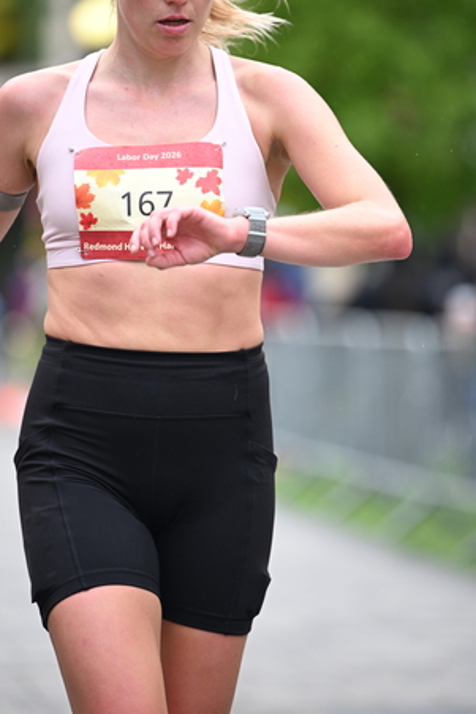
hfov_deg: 5.6
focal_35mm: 244
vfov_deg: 8.4
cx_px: 214
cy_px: 302
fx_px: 4835
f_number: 2.8
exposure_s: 1/1600
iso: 1250
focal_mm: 200
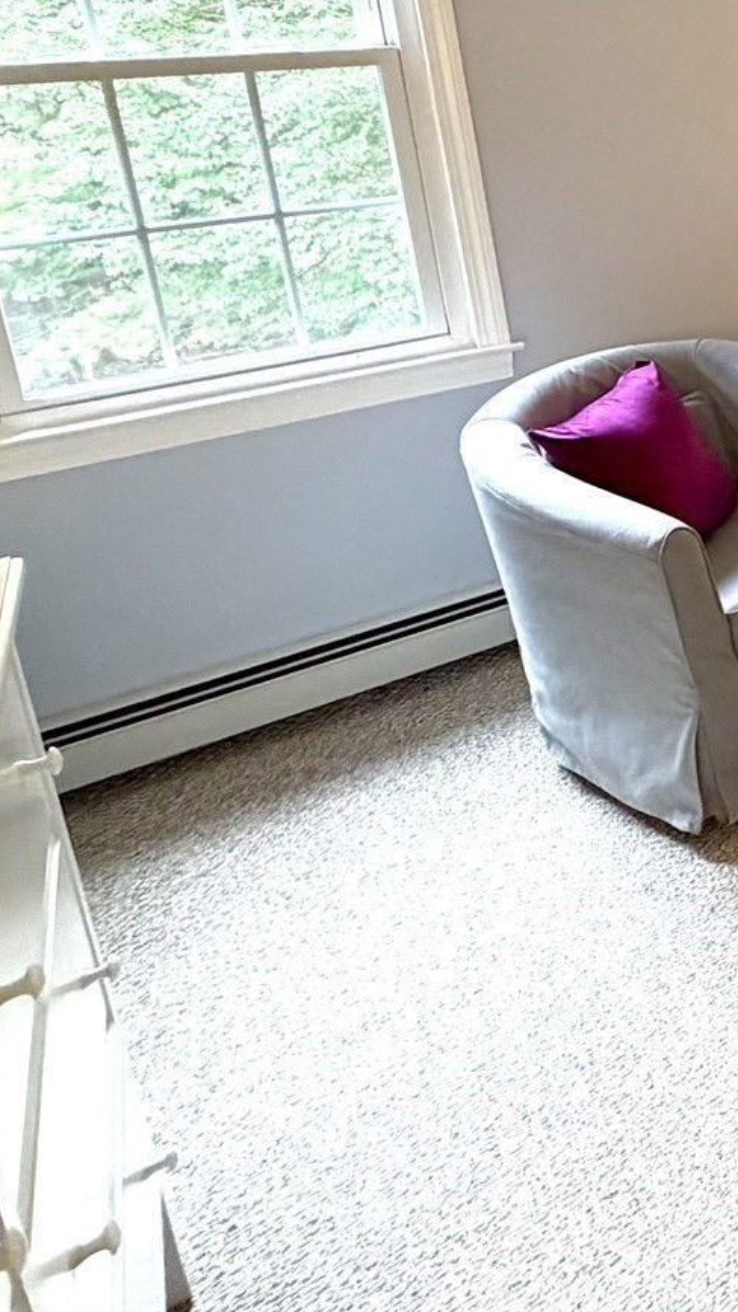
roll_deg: +1.3
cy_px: 257
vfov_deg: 51.7
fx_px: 1253
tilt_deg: -13.1
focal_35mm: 36
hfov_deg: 22.5
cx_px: 1264
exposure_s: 1/60
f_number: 2.2
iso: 400
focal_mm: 2.22
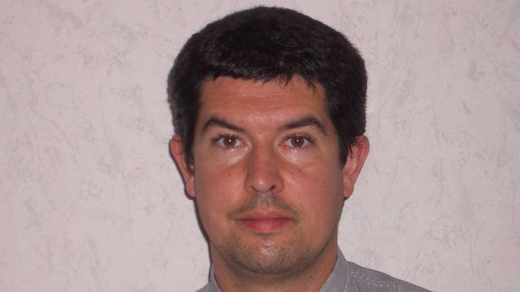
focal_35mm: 115
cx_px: 261
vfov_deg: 10.5
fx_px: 1586
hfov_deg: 18.6
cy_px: 182
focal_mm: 17.4
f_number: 4.8
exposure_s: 1/40
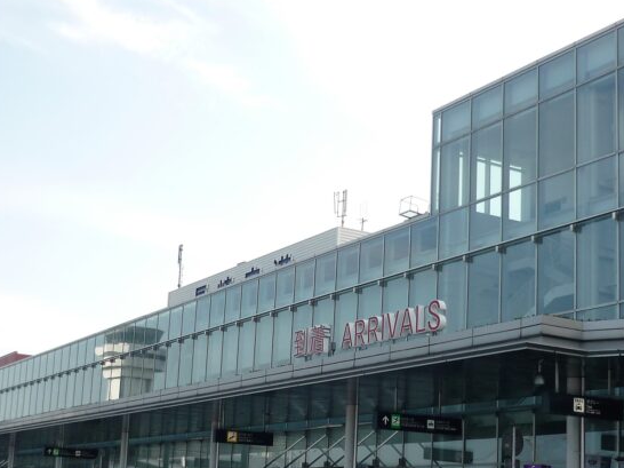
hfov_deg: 36.8
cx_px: 350
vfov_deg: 27.9
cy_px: 298
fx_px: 937
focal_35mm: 52
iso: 100
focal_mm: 5.5
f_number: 8
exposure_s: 1/125
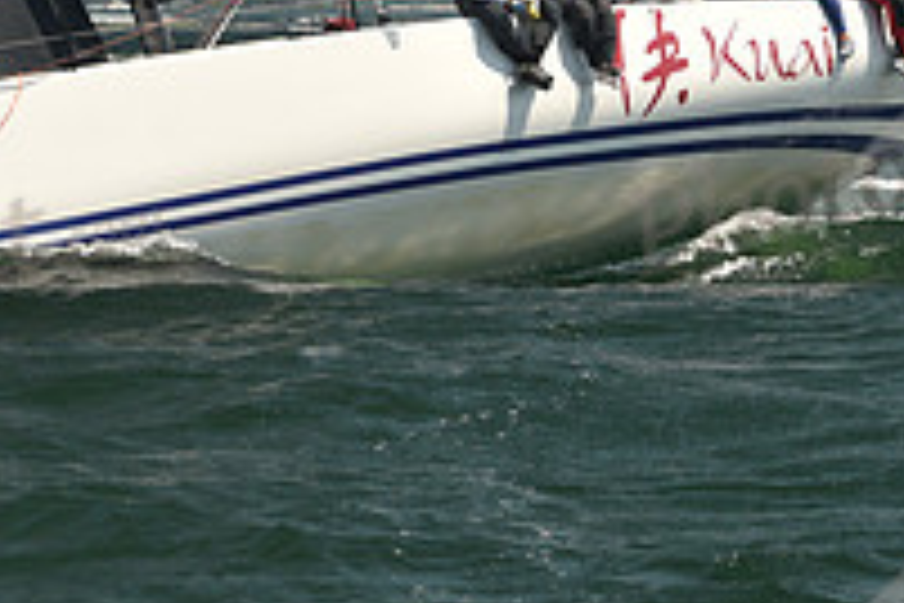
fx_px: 5800
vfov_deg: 5.9
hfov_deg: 8.9
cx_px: 400
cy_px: -11
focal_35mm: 231
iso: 250
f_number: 5.6
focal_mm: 80
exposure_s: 1/640
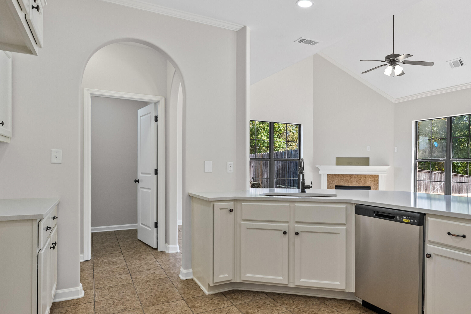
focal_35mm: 25
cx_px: 289
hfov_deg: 70.5
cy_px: 168
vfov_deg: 51.3
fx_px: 327
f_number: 9
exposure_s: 1/30
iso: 800
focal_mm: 19
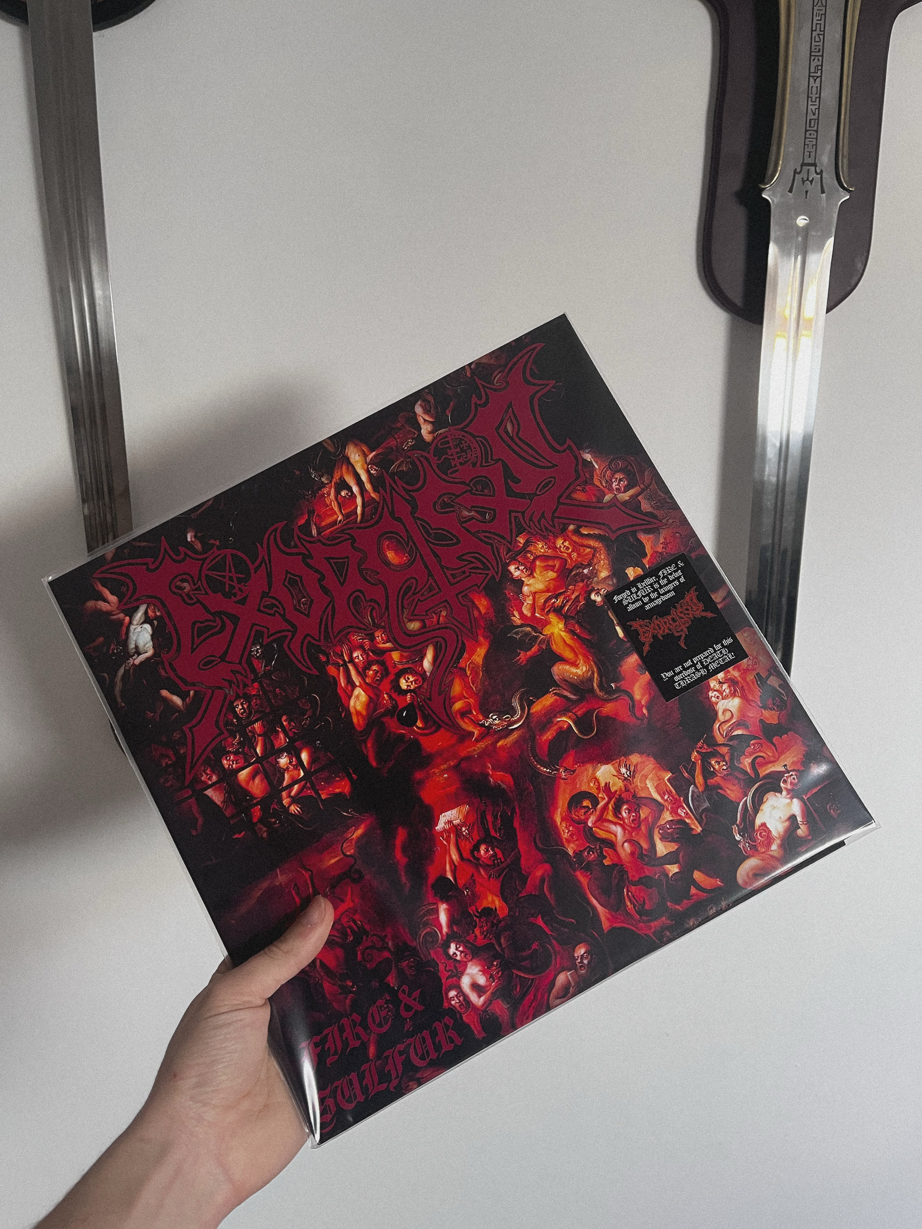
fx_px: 923
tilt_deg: -11.7
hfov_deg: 53.1
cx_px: 461
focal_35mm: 26
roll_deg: +1.1
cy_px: 614
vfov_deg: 67.3
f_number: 1.6
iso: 125
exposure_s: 1/75
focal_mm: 5.1
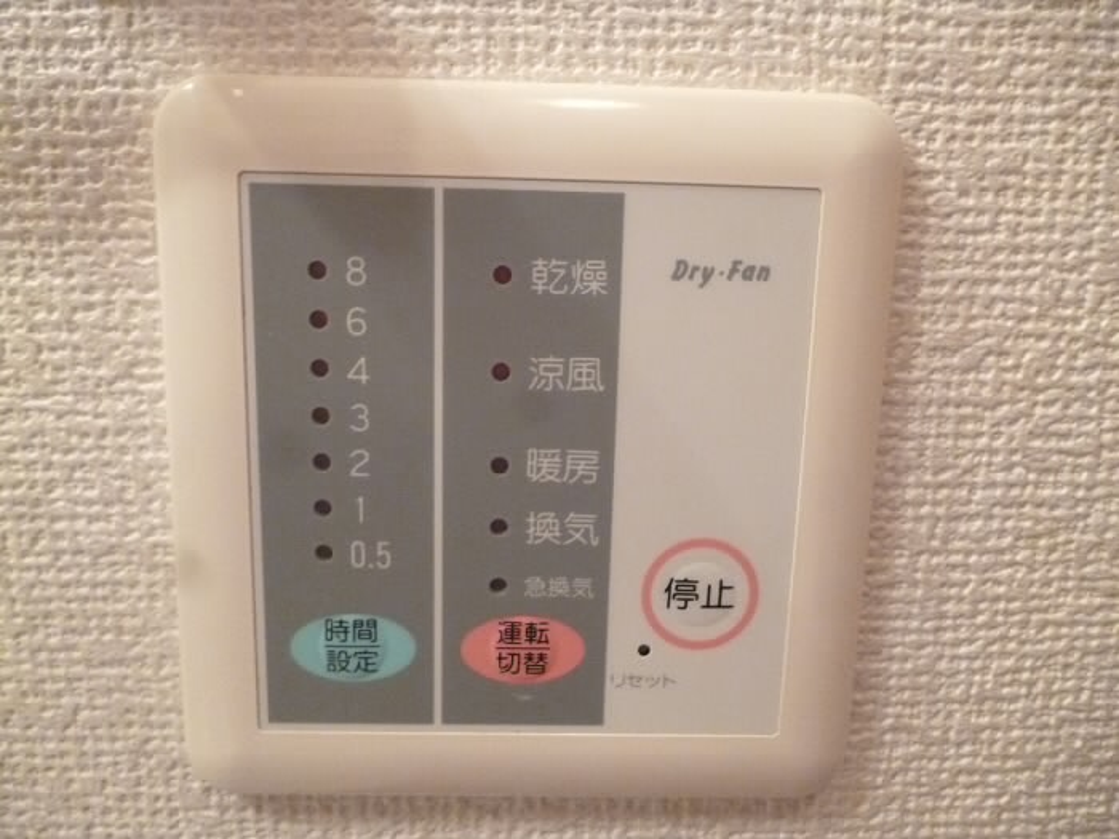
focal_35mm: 28
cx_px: 560
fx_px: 905
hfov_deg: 63.4
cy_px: 420
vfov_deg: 49.7
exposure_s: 1/100
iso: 800
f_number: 3.1
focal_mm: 5
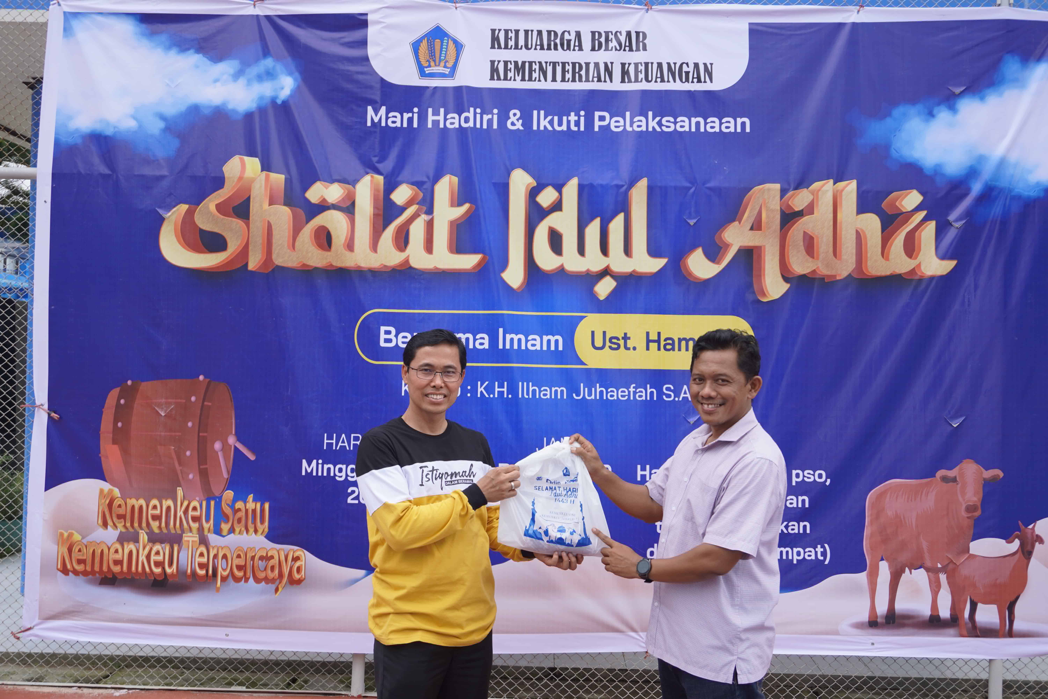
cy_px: 350
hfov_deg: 55.1
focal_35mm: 34
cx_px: 524
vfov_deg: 38.4
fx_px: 1004
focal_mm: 23
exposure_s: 1/250
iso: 100
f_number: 4.5
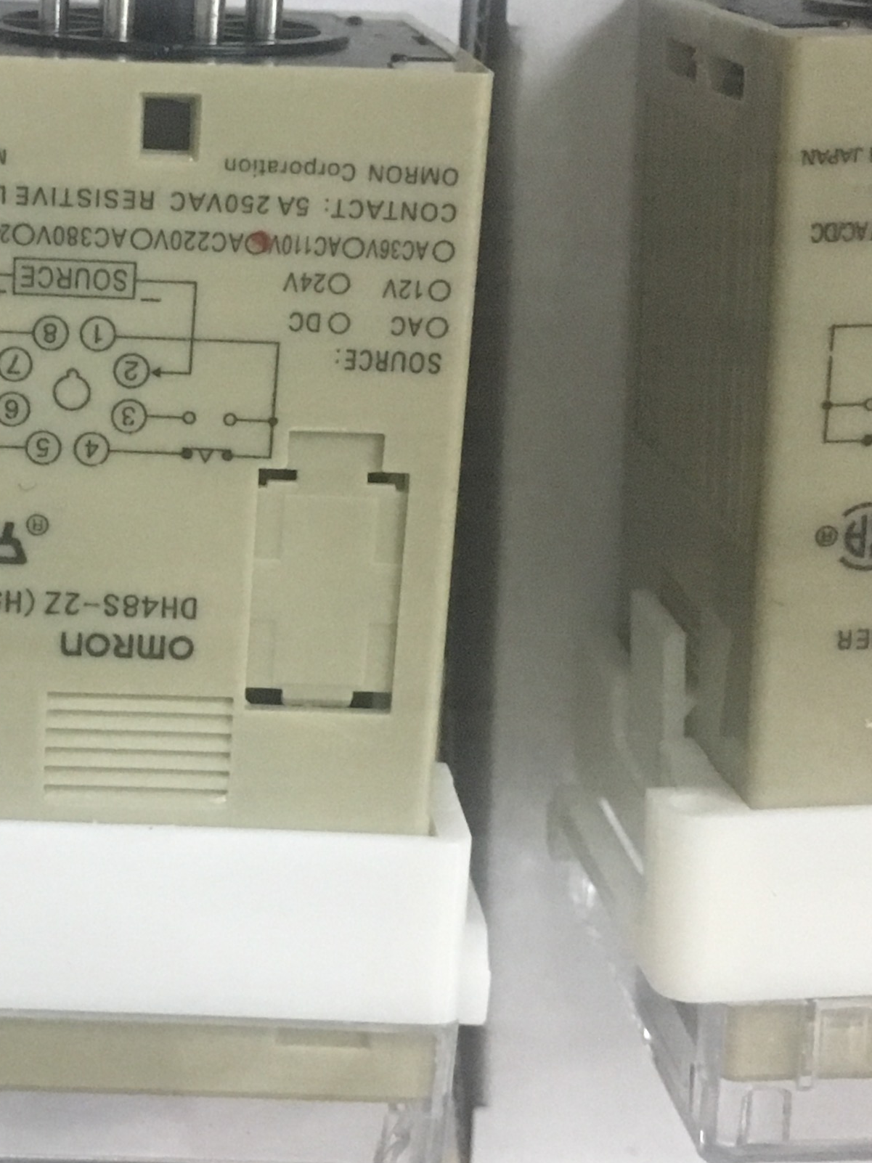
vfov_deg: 26.7
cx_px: 59
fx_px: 2453
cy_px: 584
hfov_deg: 19.7
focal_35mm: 73
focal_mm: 4.15
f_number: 2.2
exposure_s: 1/17
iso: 250
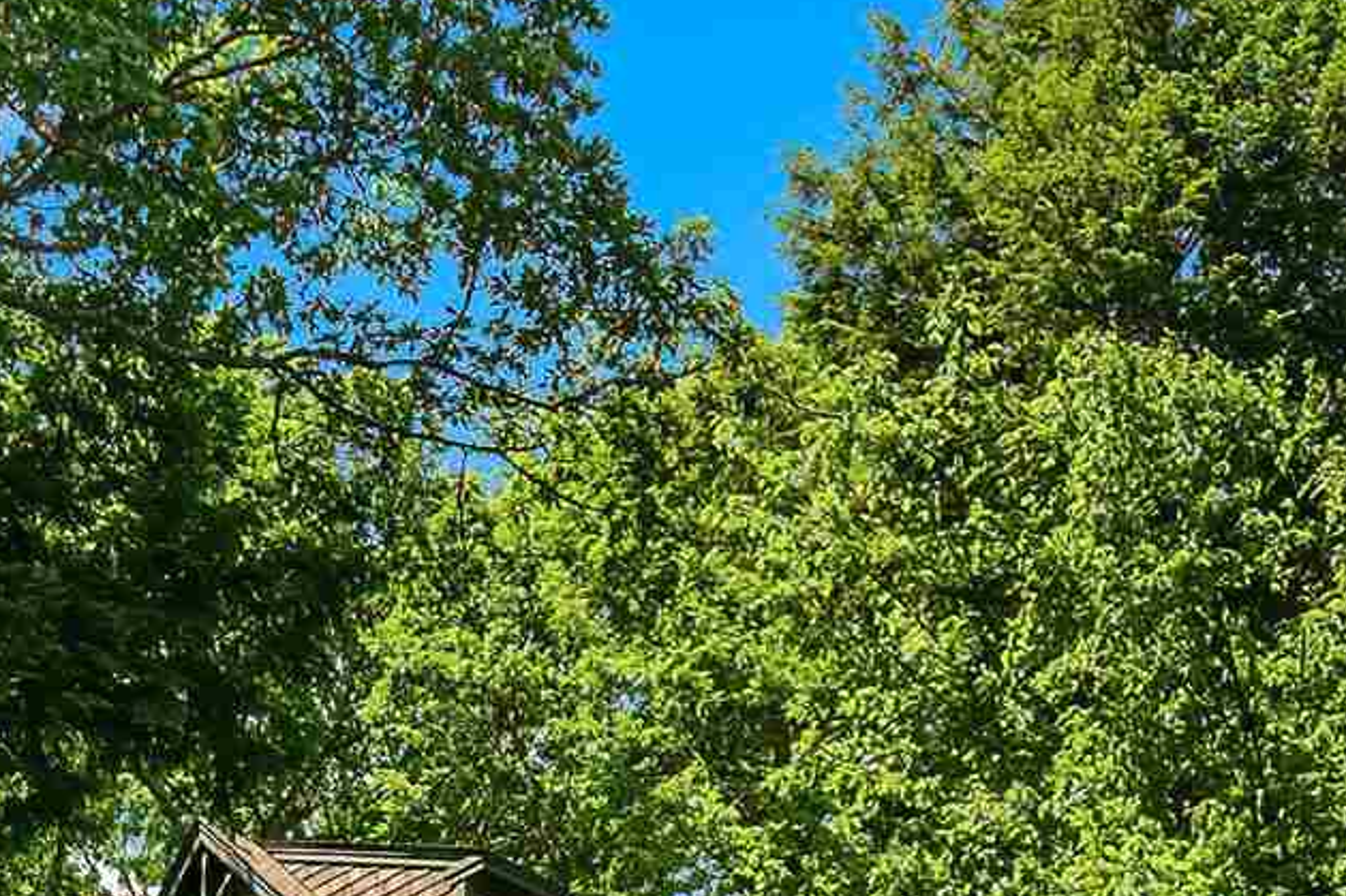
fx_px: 3102
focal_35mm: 83
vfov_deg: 13.9
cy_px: 1781
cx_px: 593
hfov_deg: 24.5
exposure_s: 1/100
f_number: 9
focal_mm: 11.5
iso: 100
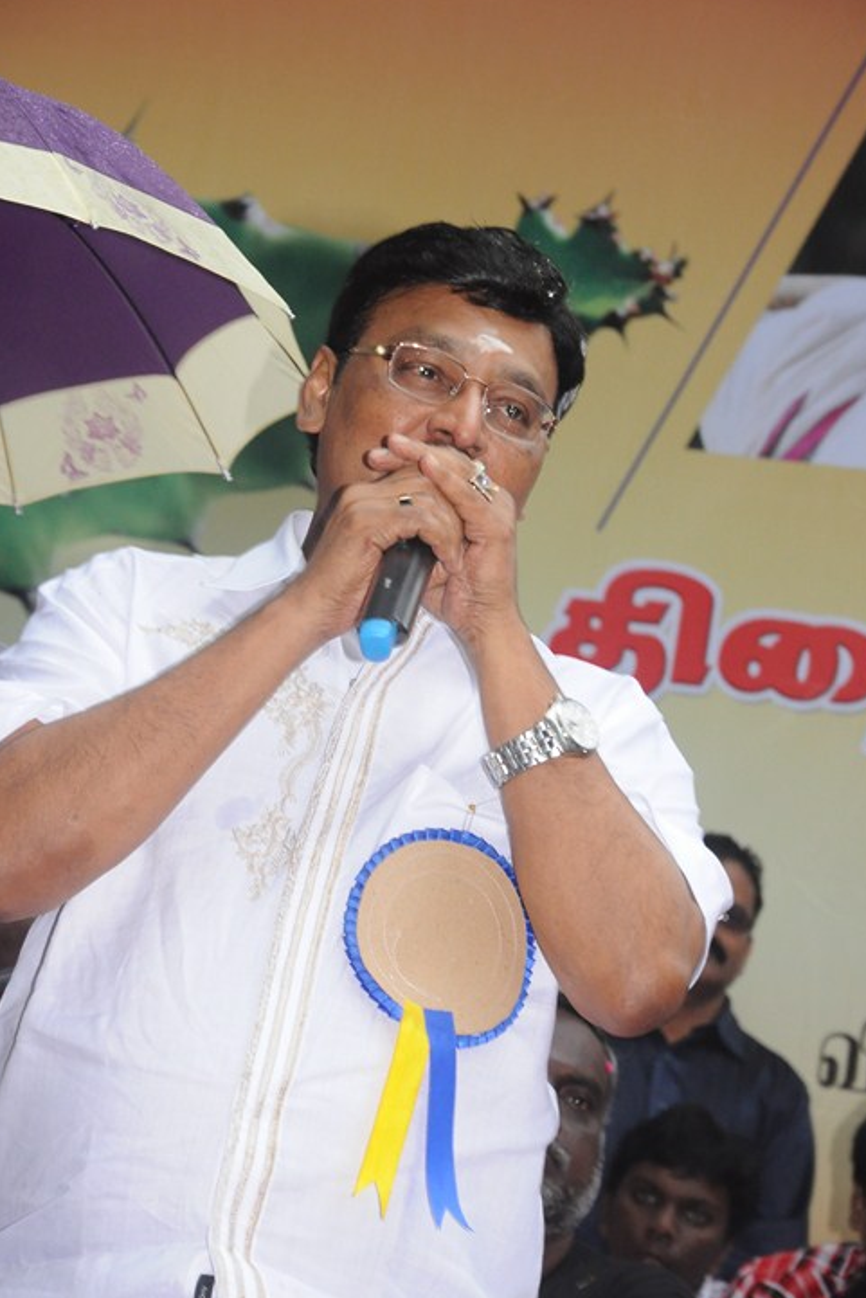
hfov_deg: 8.2
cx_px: 445
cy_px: 621
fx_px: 6042
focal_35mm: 168
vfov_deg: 12.3
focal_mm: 105
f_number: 11
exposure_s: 1/125
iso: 1250
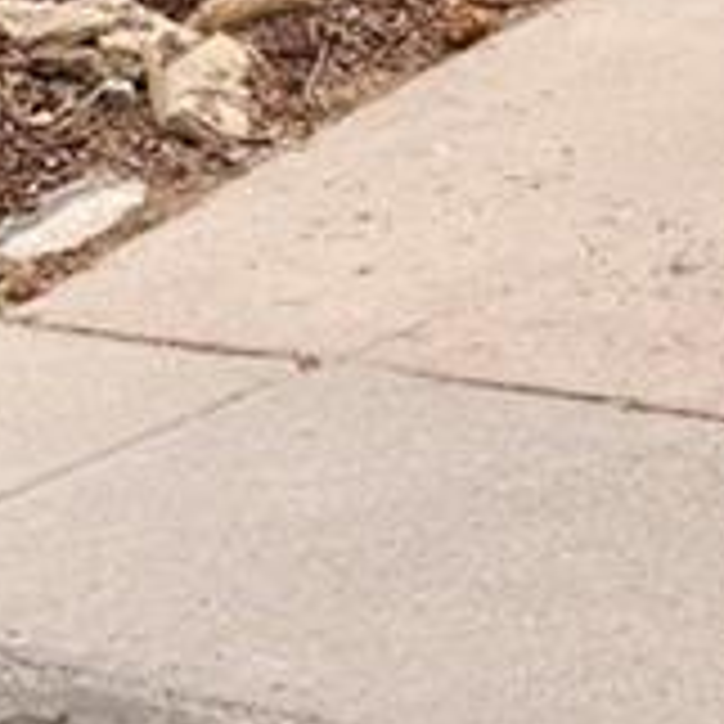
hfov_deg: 6.7
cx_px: 1367
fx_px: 6010
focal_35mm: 254
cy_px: -1614
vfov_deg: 6.2
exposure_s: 1/100
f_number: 10
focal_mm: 30
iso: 100
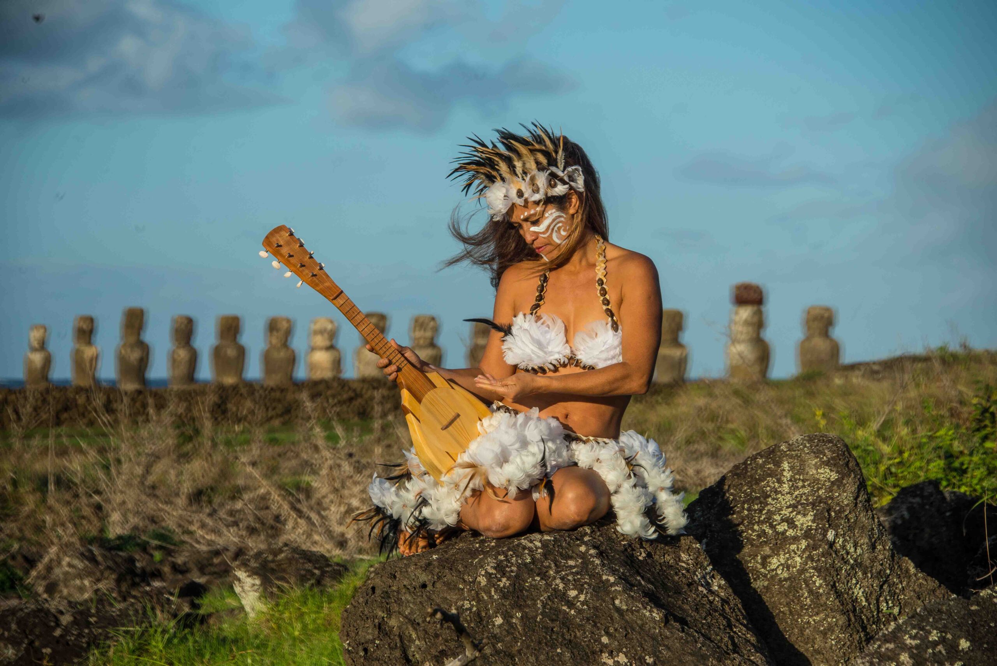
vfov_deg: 9.2
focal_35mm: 150
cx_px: 498
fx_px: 4156
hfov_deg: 13.7
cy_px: 333
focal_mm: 150
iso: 160
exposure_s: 1/320
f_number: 6.3
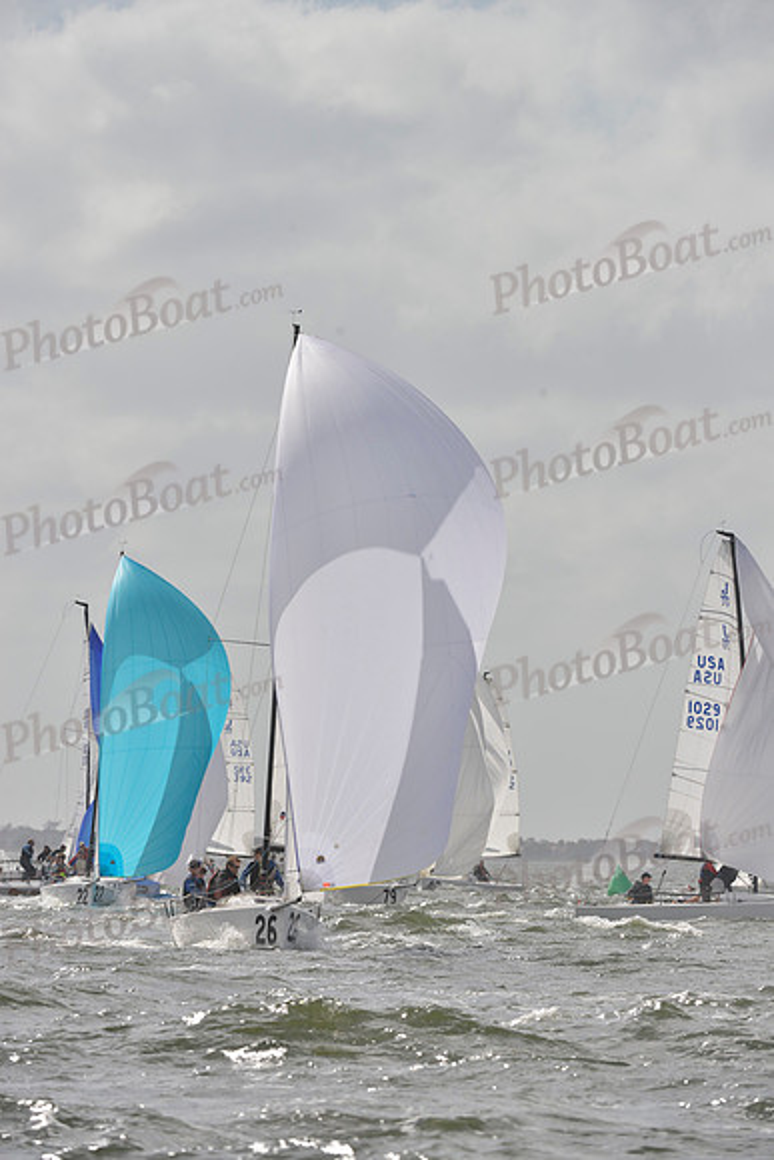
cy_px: 580
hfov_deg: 4.9
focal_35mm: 280
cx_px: 387
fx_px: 9024
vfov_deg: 7.4
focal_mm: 280
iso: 400
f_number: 10
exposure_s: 1/1600
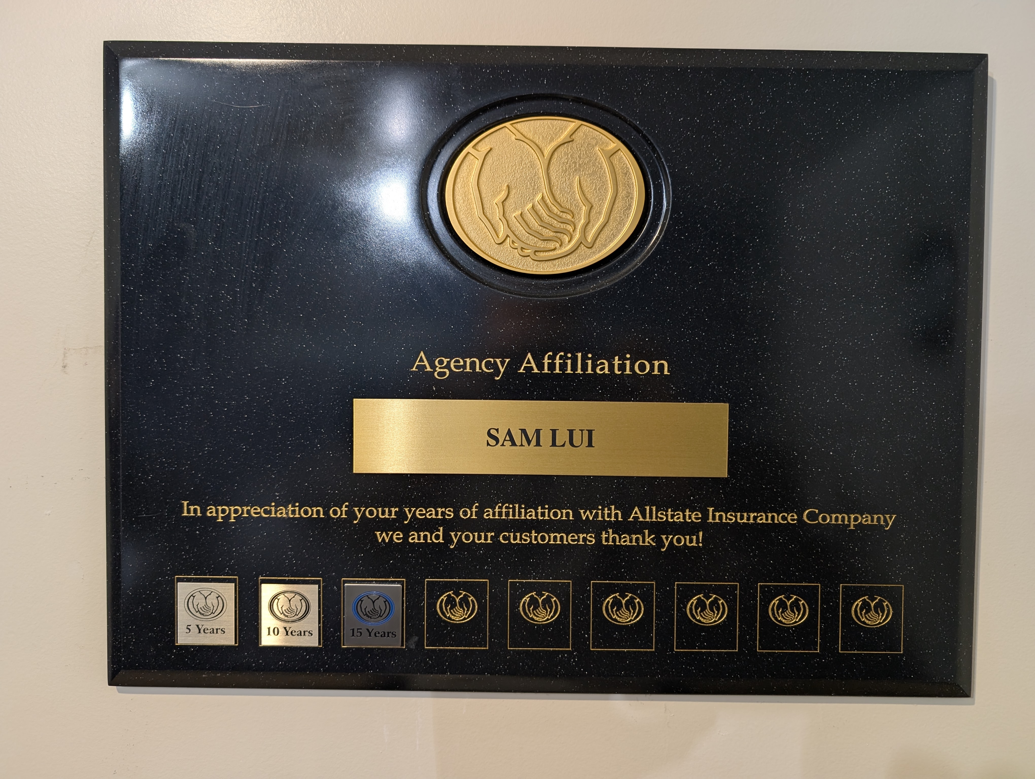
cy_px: 390
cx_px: 518
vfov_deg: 56.9
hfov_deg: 71.5
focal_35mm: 24
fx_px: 719
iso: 118
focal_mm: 6.9
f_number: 1.68
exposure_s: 1/40
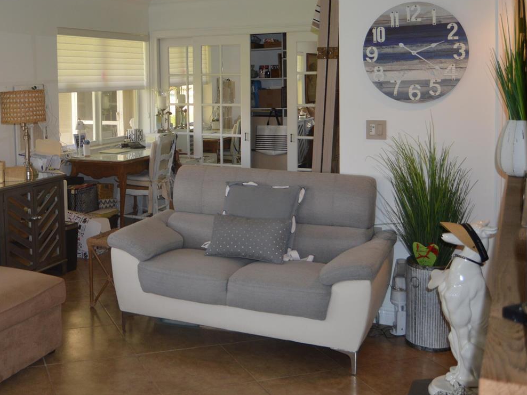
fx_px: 639
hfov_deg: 43.1
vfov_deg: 33.9
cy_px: 114
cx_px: 118
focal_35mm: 42
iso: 400
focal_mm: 18
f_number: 4
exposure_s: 1/125
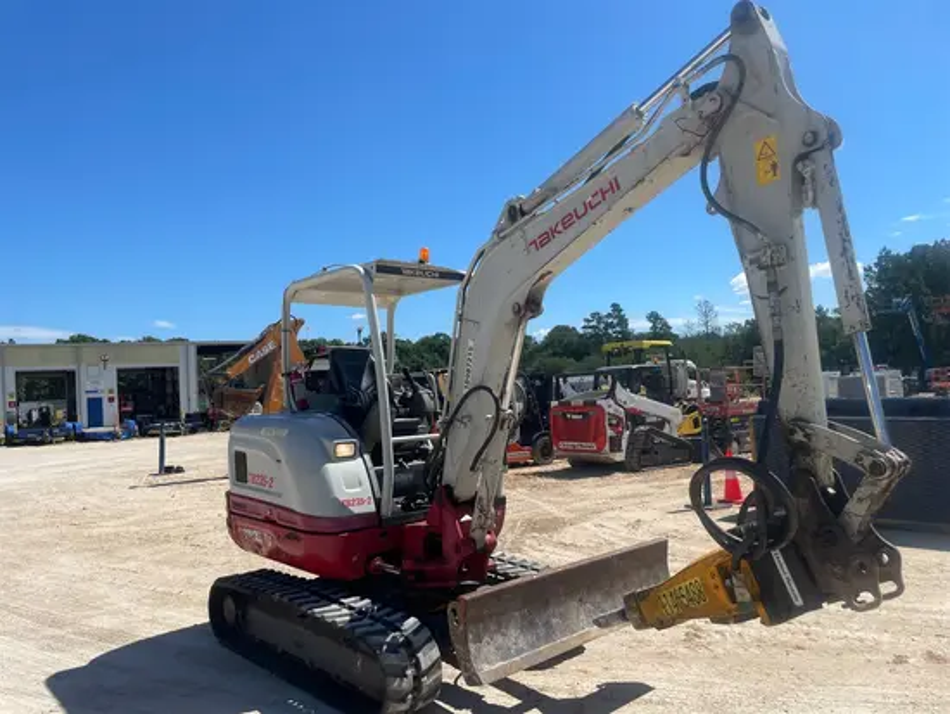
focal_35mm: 26
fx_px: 714
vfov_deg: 53.1
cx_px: 475
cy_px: 357
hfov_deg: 67.3
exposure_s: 1/4132
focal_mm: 4.2
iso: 32
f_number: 1.6
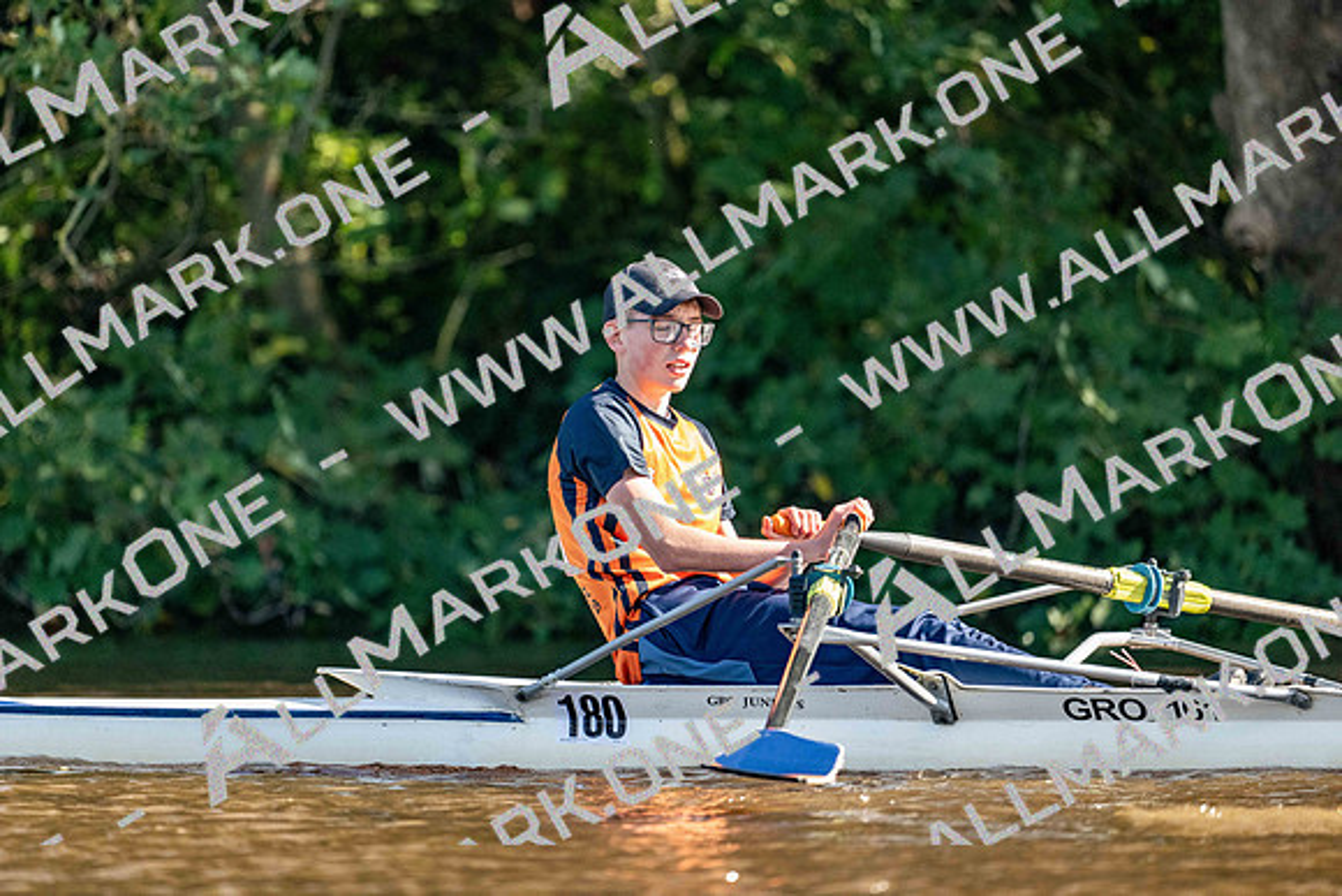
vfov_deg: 3.4
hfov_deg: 5.2
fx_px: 14914
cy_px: 448
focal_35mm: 400
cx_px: 671
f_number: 4.5
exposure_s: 1/3200
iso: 2200
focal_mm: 400
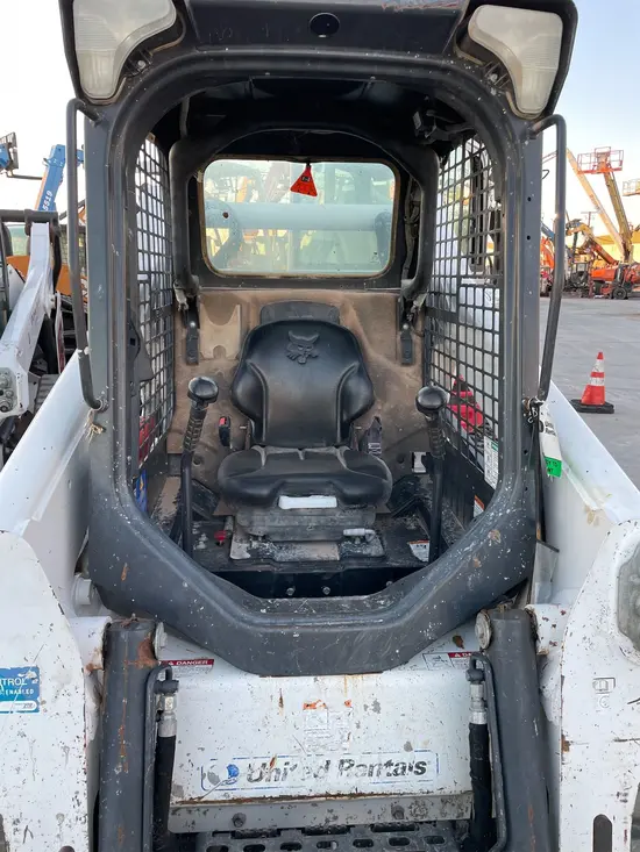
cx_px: 320
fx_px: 641
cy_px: 426
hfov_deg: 53.1
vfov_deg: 67.3
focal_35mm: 26
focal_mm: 4.2
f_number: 1.6
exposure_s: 1/121
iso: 64
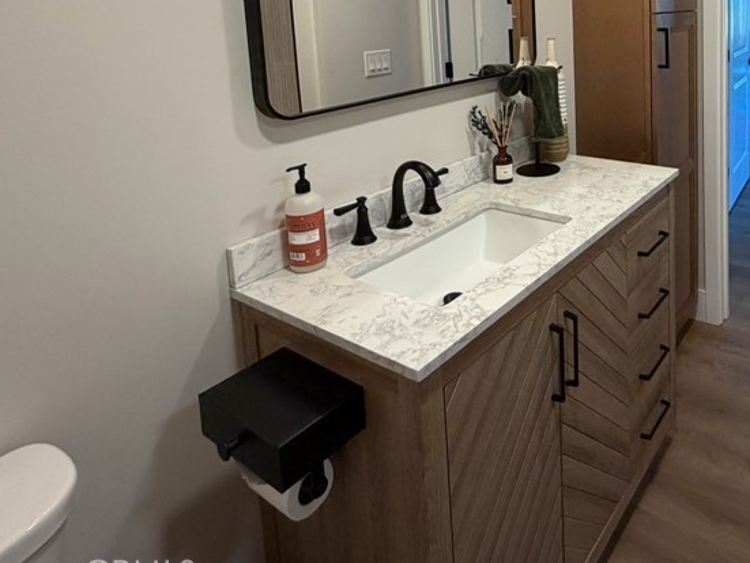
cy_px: 69
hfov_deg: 63.6
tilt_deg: -7.1
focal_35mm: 26
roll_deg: +2.2
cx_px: 557
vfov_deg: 48.3
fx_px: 564
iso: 250
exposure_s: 1/120
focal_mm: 2.22
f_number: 2.2
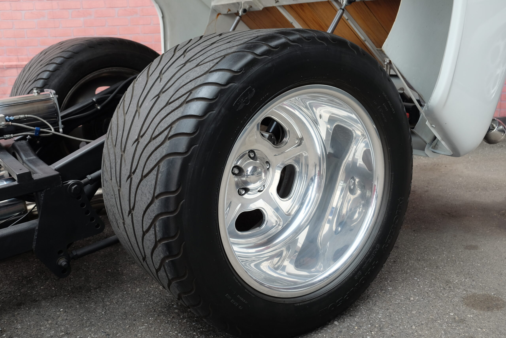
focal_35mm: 36
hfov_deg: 53.1
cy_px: 169
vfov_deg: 36.9
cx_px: 253
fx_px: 506
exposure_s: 1/125
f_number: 5
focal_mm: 24.3
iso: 400
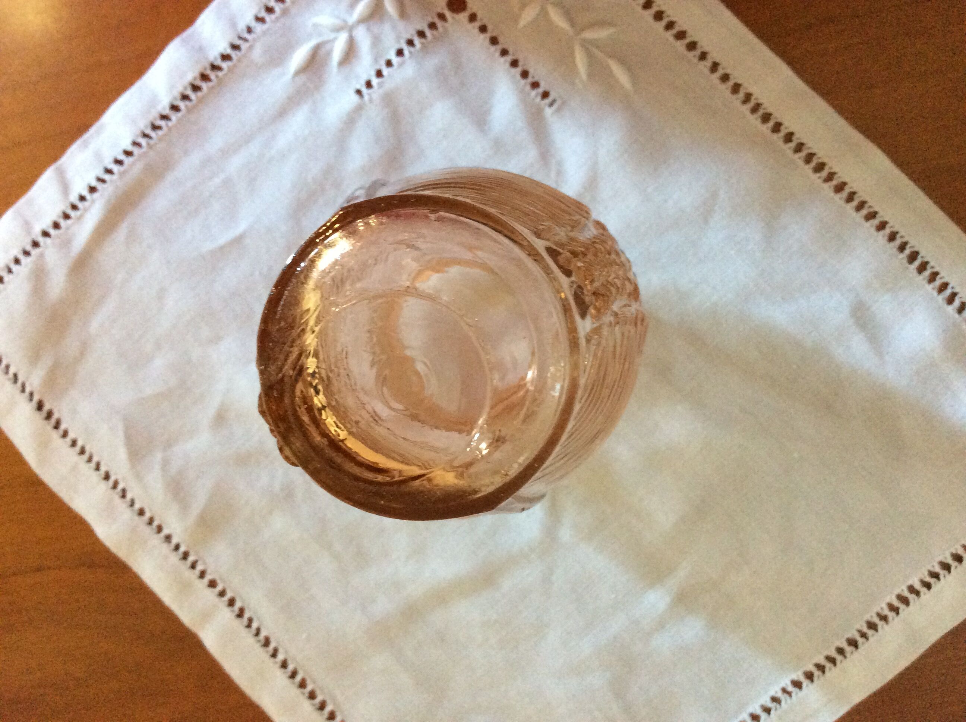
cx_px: 483
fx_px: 892
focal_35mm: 32
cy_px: 361
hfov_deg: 56.9
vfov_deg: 44.1
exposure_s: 1/20
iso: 250
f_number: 2.4
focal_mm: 3.3
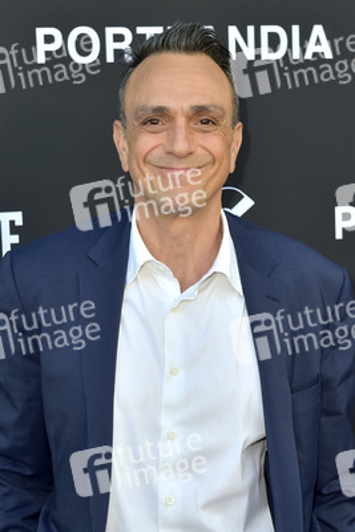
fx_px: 975
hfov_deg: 20.6
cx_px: 178
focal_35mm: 66
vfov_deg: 30.5
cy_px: 266
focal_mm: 66
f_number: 6.3
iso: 250
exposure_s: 1/320
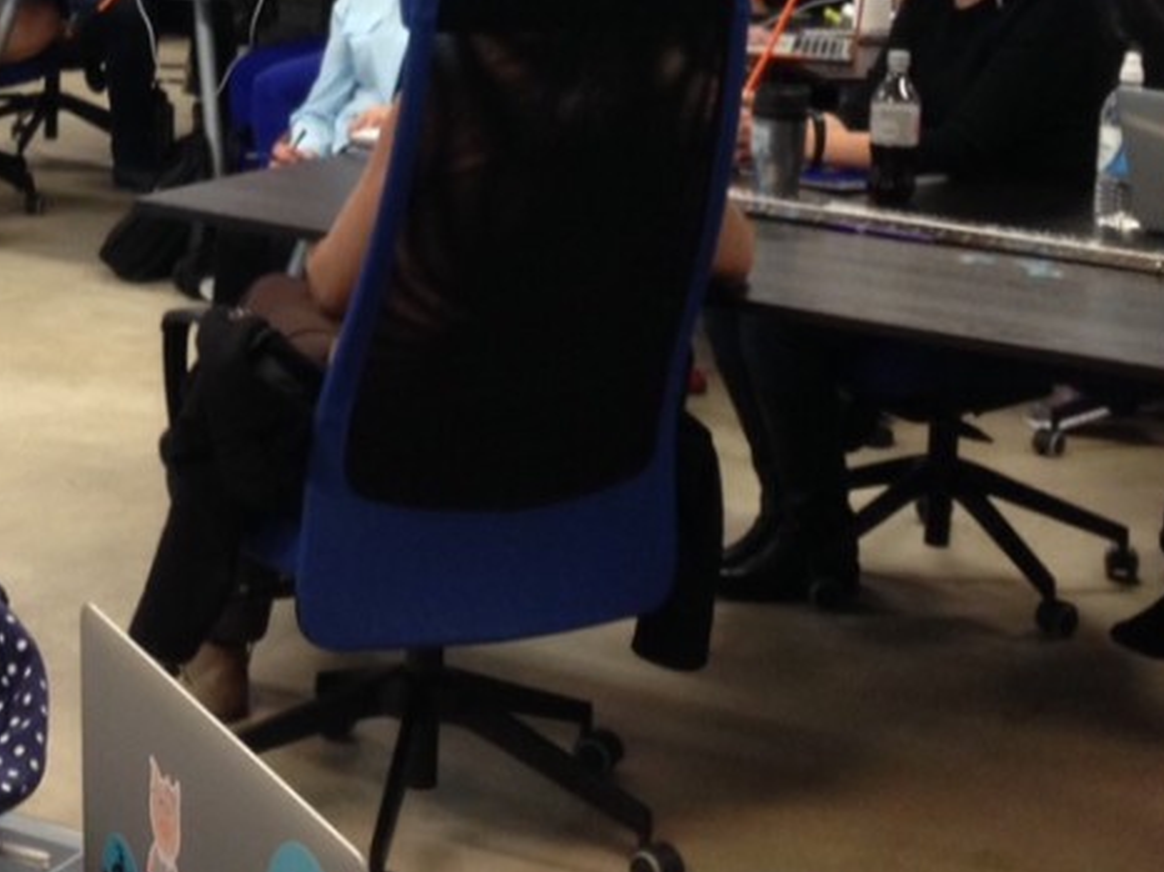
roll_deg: -1.8
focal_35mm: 85
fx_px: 2857
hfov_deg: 22.8
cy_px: 77
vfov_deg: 17.1
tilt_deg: -8.0
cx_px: 260
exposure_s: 1/20
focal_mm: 4.12
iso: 125
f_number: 2.4
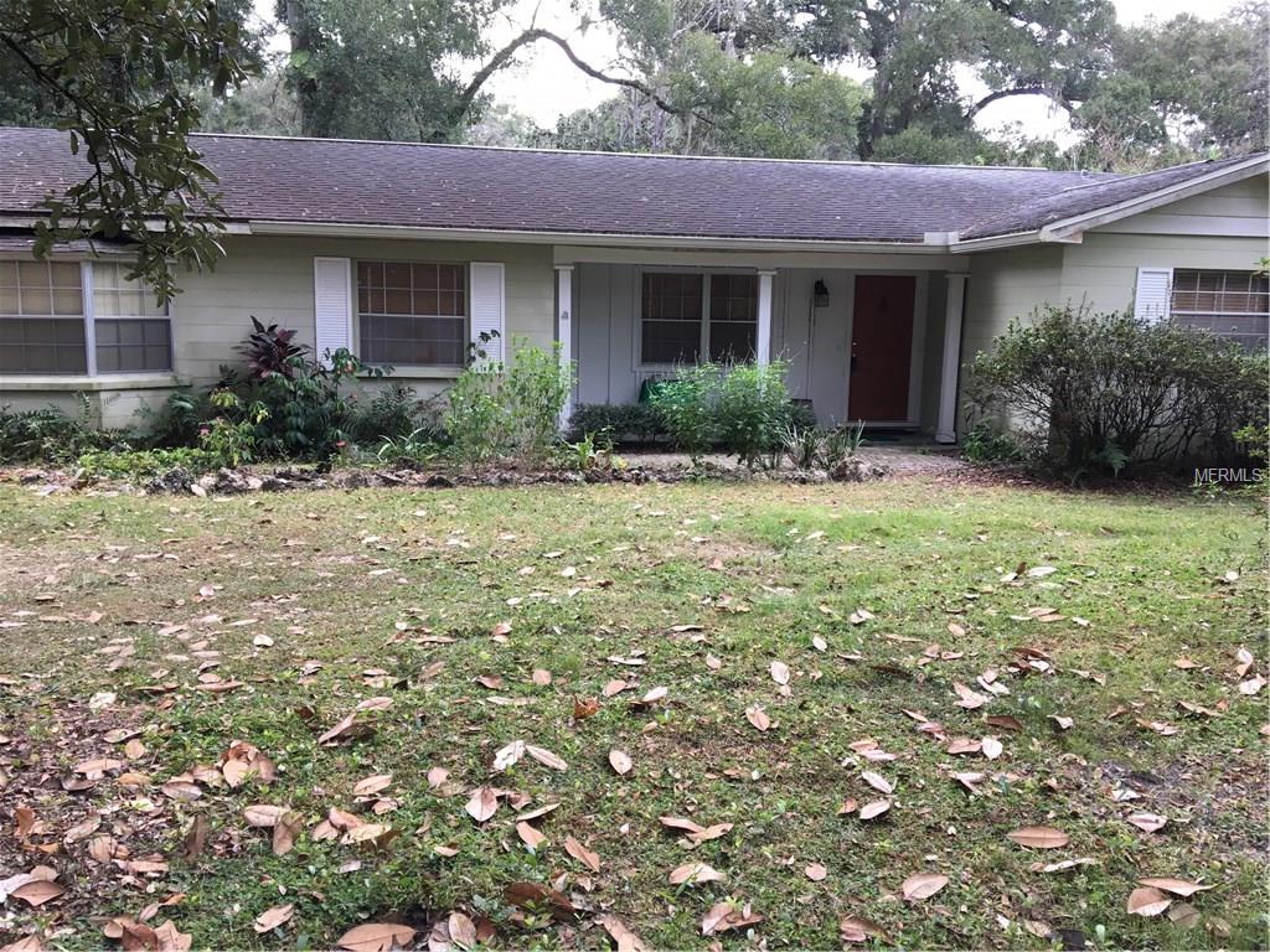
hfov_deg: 61.7
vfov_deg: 48.2
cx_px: 635
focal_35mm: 29
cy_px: 476
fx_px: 1064
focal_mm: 4.15
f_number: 2.2
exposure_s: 1/40
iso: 25
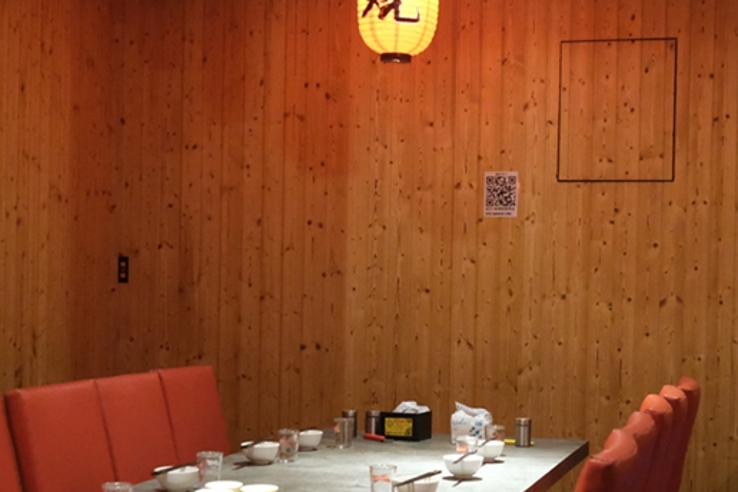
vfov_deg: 22.2
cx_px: 379
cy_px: 329
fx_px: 1250
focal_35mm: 61
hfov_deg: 32.9
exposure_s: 1/280
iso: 10000
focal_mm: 23
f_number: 2.8
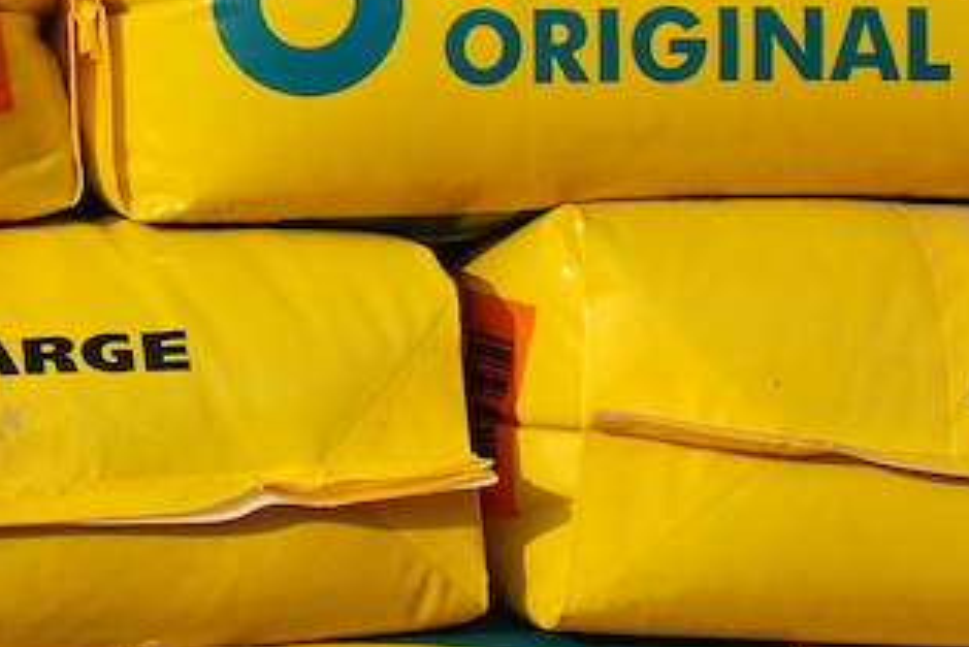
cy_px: -252
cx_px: -245
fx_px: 3097
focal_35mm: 115
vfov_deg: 11.5
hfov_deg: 16.9
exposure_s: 1/250
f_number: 8
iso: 100
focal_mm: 24
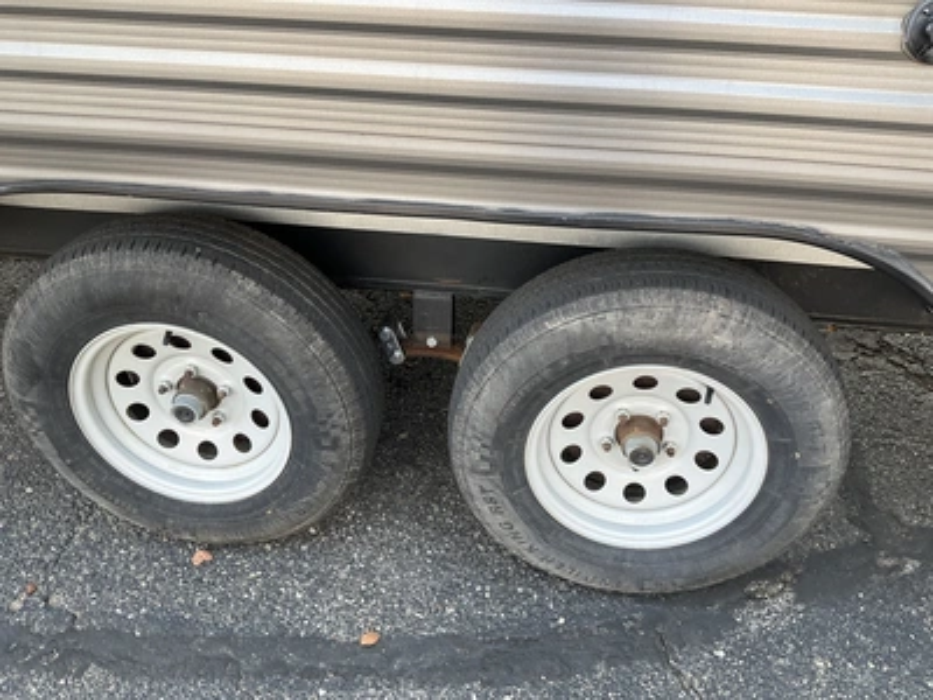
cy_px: 350
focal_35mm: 29
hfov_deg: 61.7
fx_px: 782
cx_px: 466
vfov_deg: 48.2
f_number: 1.8
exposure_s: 1/172
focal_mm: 3
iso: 32
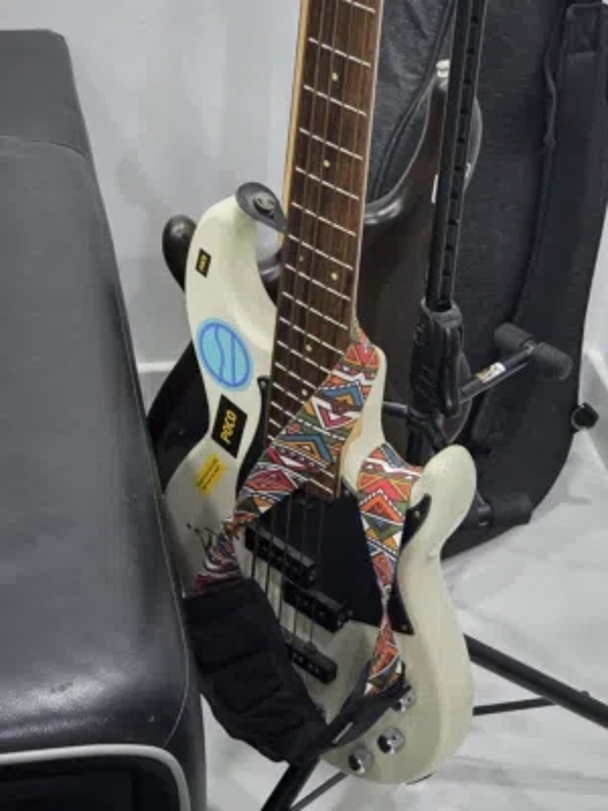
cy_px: 406
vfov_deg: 28.2
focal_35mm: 69
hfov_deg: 21.3
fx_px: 1616
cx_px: 304
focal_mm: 7
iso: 400
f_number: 2.4
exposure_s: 1/33.3
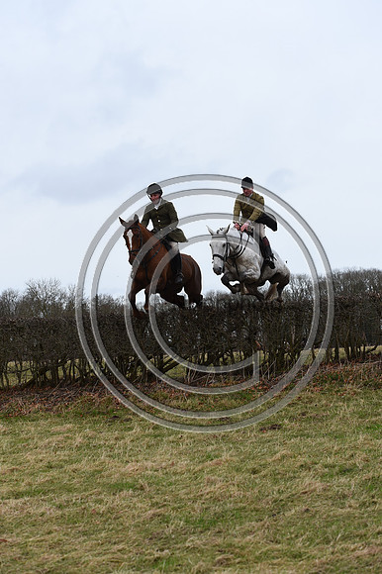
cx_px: 191
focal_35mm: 70
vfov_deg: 28.9
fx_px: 1115
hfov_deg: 19.4
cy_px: 287
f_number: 5.6
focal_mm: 70
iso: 720
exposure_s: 1/1250
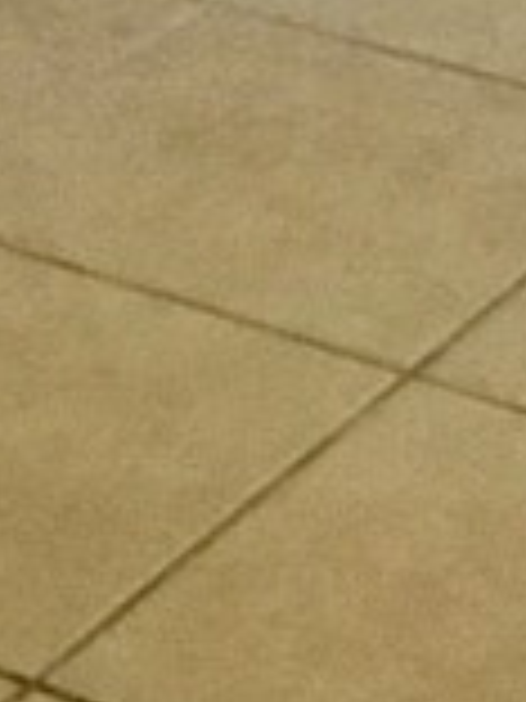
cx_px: -18
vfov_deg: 8.6
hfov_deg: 7.3
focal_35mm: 203
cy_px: -1192
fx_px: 4113
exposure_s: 1/30
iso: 125
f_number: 2.4
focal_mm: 3.3
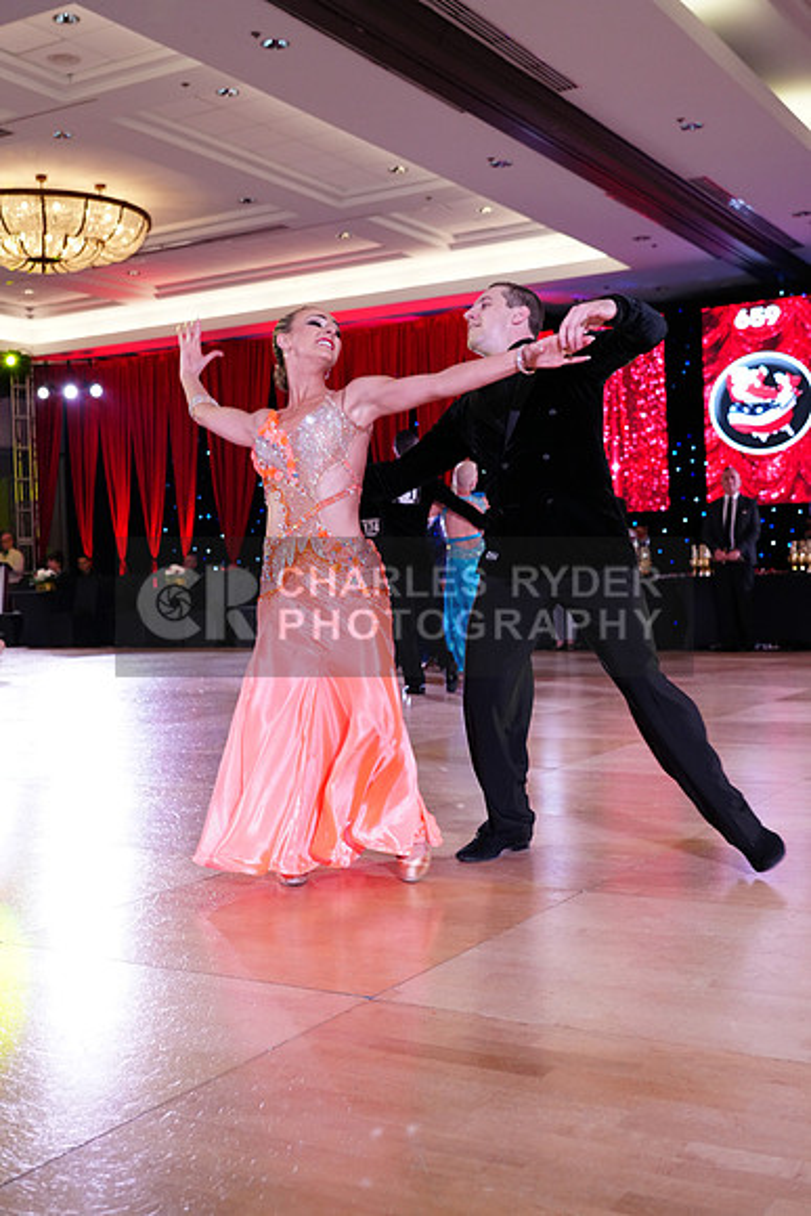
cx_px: 406
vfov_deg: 49.5
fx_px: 1317
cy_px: 608
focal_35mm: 39
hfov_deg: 34.2
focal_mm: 39
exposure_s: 1/250
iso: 2500
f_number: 5
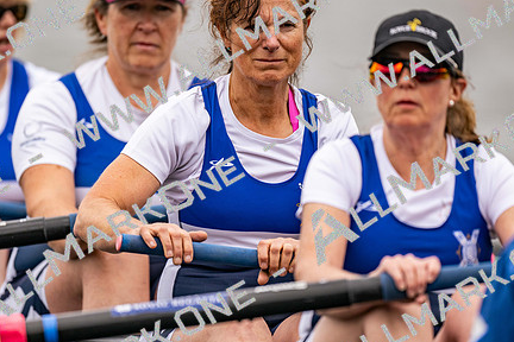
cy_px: 153
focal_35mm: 806
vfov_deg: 1.7
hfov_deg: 2.6
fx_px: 11507
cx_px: 209
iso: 360
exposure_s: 1/2500
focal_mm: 600
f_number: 4
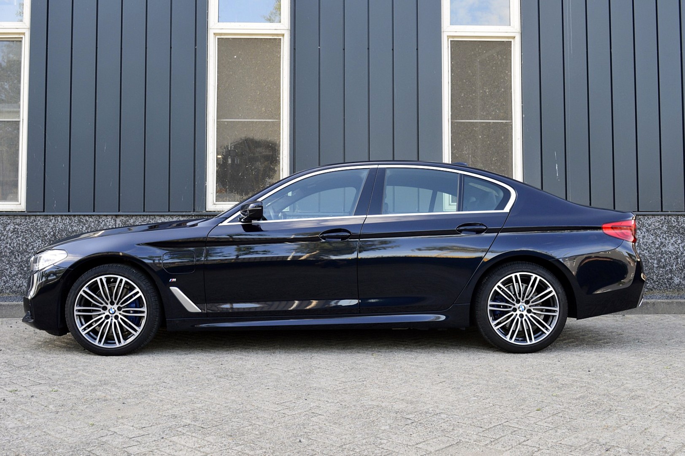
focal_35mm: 36
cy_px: 228
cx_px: 342
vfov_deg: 36.8
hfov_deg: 53.2
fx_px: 684
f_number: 8
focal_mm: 24
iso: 400
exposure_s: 1/80
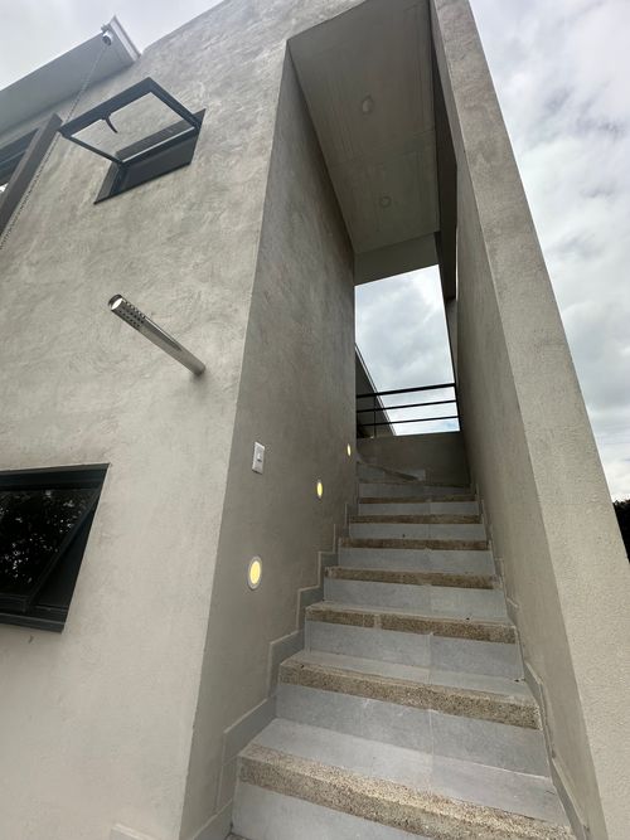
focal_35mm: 14
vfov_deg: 102.1
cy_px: 420
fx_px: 340
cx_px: 315
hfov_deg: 85.7
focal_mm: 2.22
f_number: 2.2
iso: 50
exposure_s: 1/1473
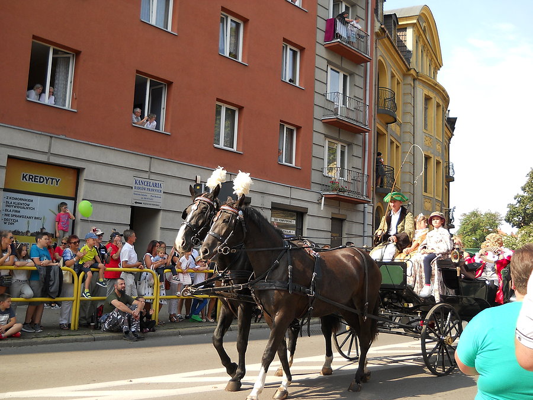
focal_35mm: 41
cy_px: 200
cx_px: 266
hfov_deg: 45.8
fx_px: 631
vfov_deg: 35.1
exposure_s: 1/320
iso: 80
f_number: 3.1
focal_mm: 6.72
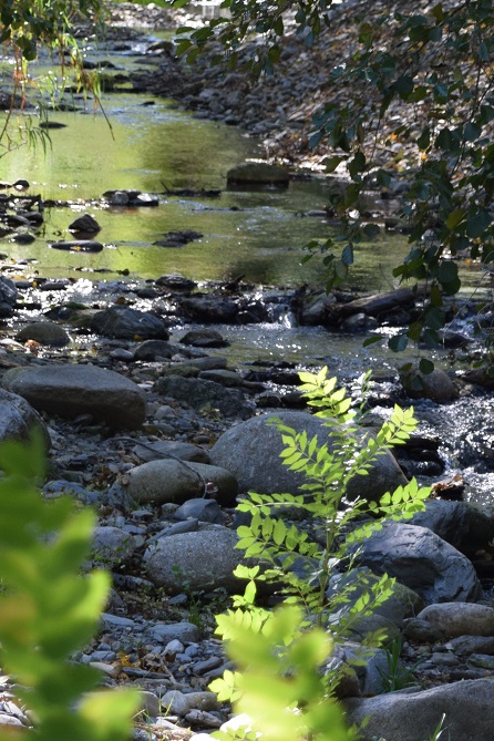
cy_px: 73
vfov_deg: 8.1
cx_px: 286
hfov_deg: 5.5
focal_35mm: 252
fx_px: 5189
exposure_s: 1/125
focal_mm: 75
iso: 400
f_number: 5.6
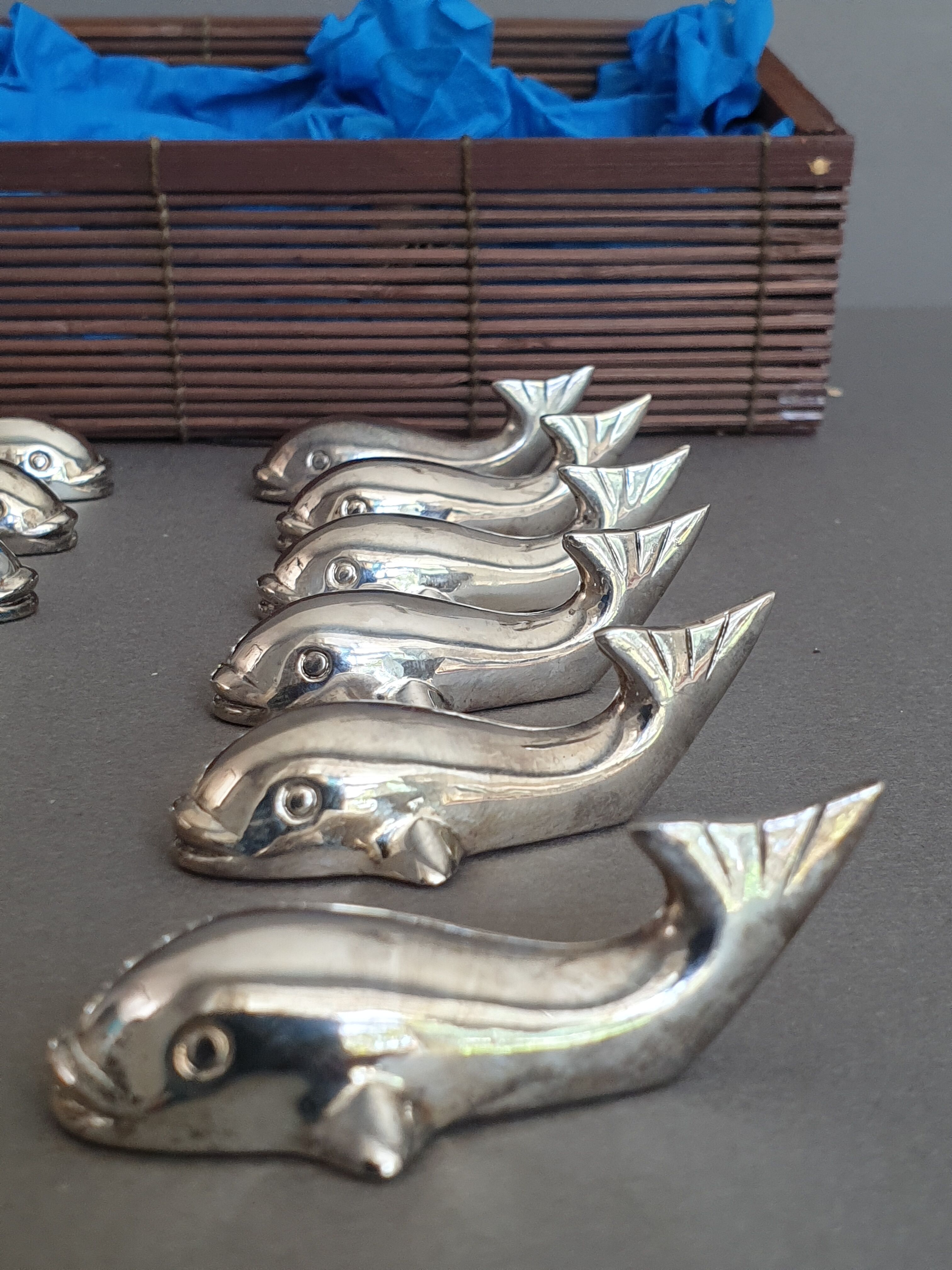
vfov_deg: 67.3
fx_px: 953
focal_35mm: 26
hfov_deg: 53.1
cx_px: 476
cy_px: 635
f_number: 2.4
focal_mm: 4.3
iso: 125
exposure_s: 1/48
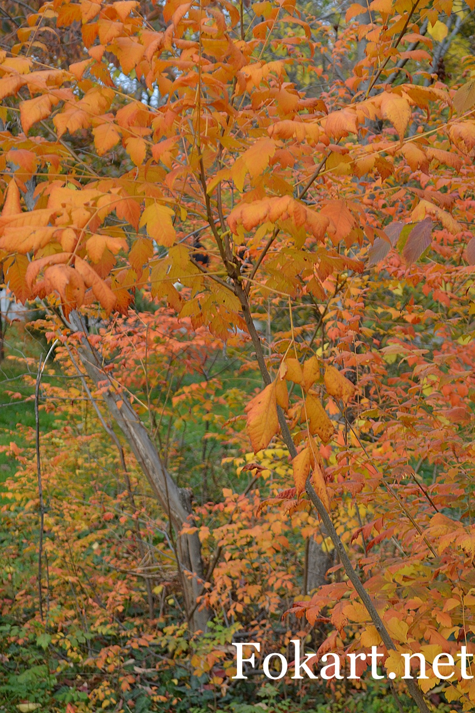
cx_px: 188
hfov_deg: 13.7
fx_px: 1978
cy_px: 317
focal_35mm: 100
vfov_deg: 20.4
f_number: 5.6
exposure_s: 1/125
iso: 220
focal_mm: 48
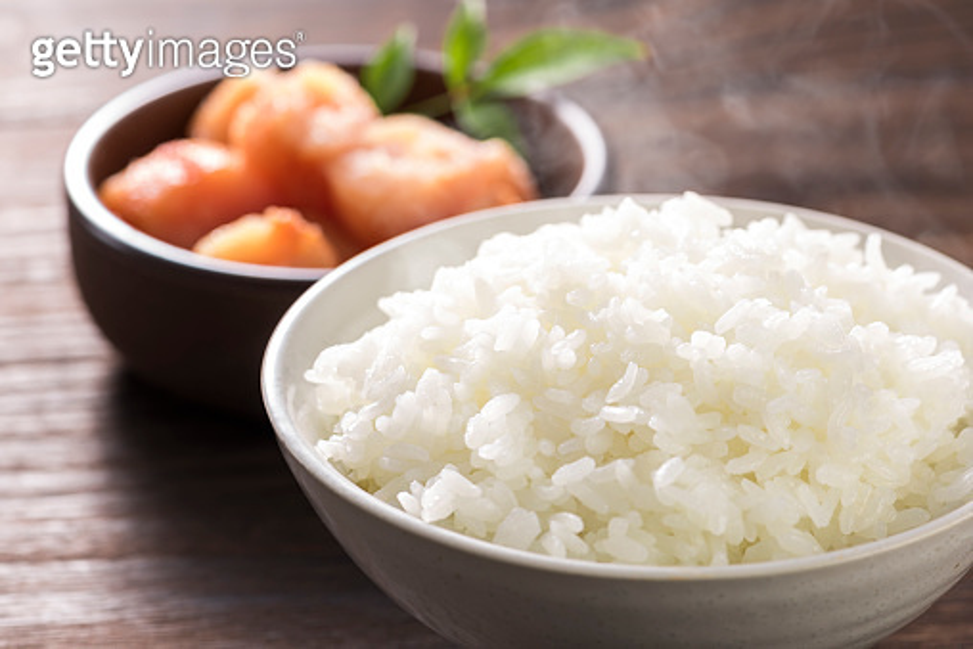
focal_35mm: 105
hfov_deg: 19.5
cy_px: 324
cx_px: 486
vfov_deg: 13.0
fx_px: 2839
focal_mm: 105
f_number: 9
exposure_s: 1/160
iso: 31
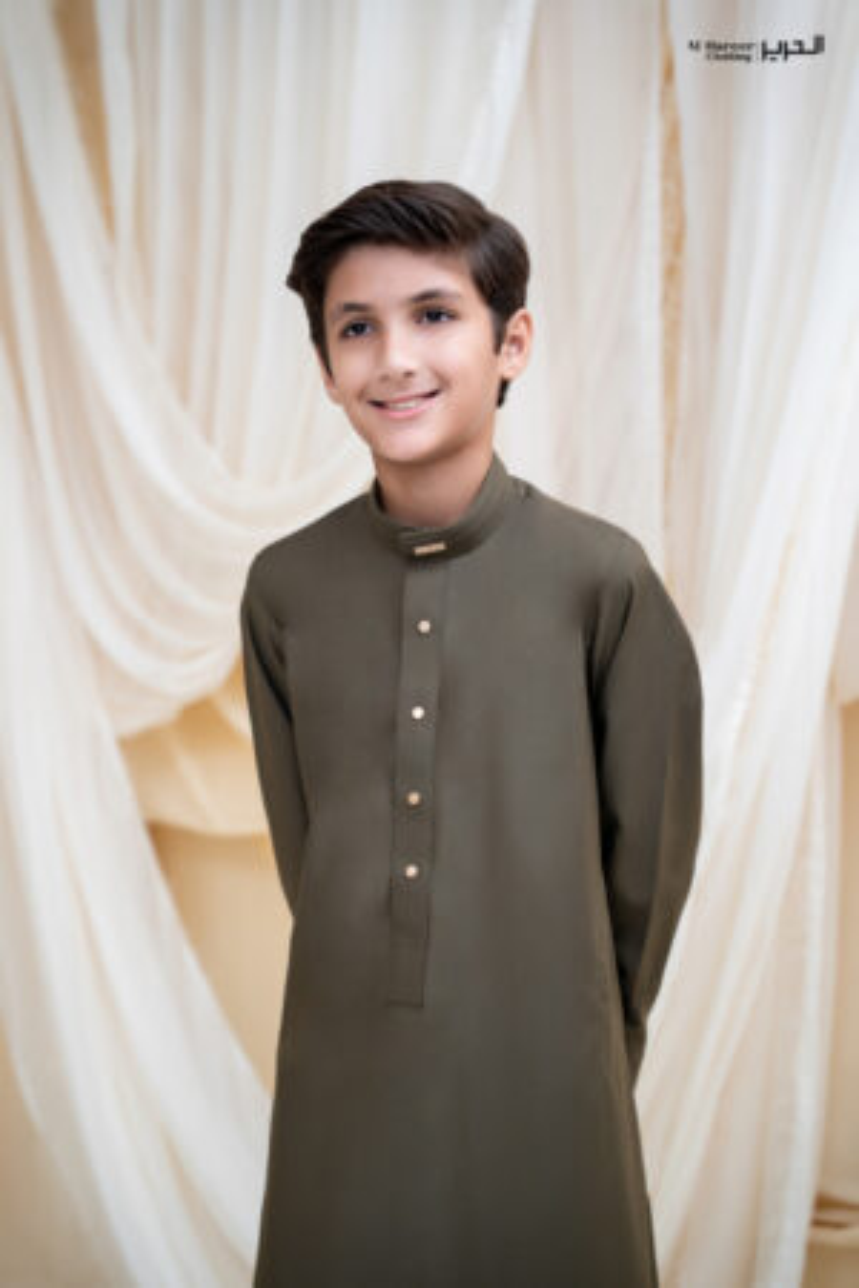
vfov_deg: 28.8
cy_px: 644
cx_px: 430
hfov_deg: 19.5
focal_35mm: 70
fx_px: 2505
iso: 500
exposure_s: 1/160
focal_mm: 70
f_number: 3.2
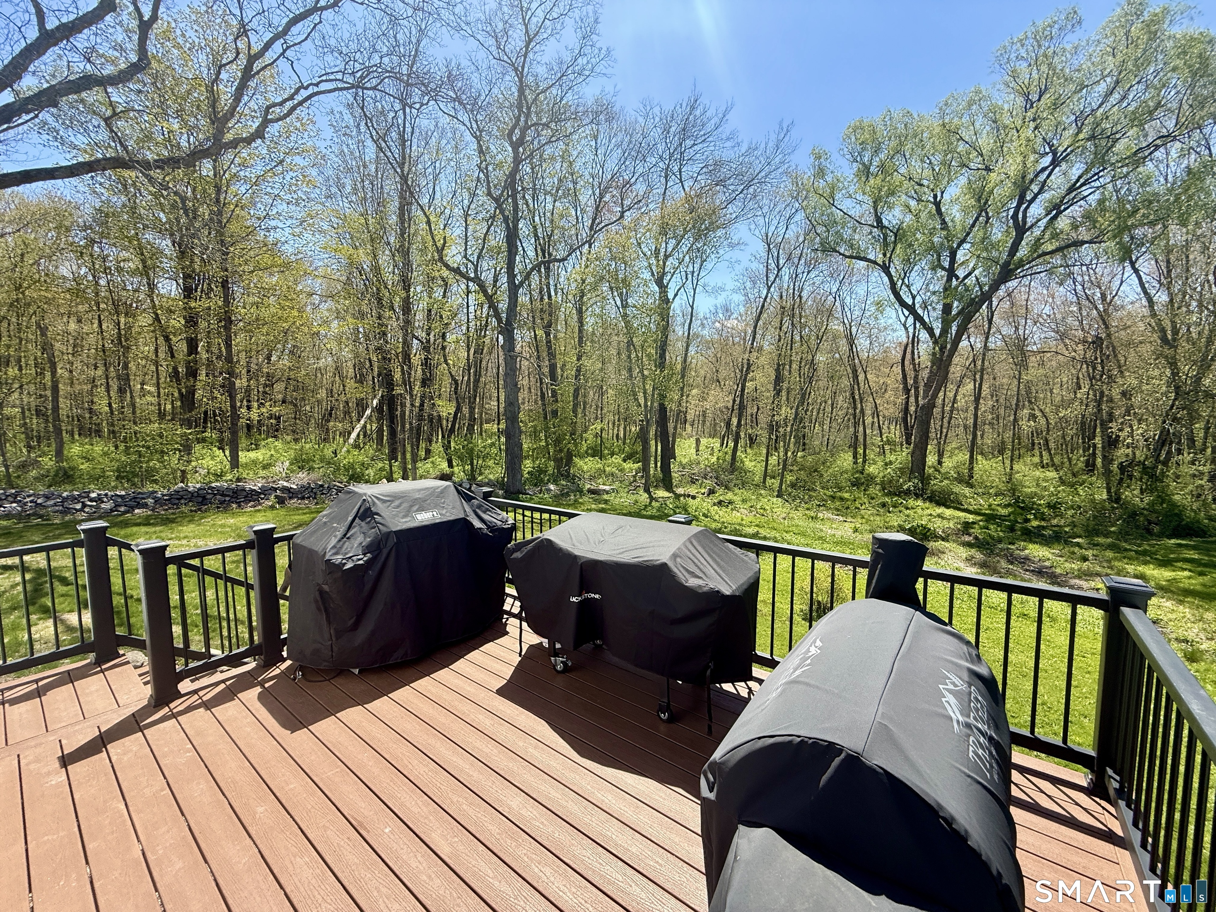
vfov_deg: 85.7
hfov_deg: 102.1
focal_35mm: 14
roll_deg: +0.8
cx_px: 608
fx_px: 492
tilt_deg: -3.3
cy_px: 456
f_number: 2.2
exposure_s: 1/914
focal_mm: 2.22
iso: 50
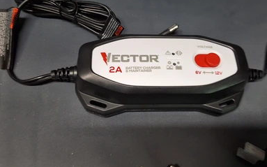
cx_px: 139
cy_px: 91
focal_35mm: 31
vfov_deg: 40.5
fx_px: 225
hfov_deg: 61.2
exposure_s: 1/40
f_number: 1.9
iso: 125
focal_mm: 2.91
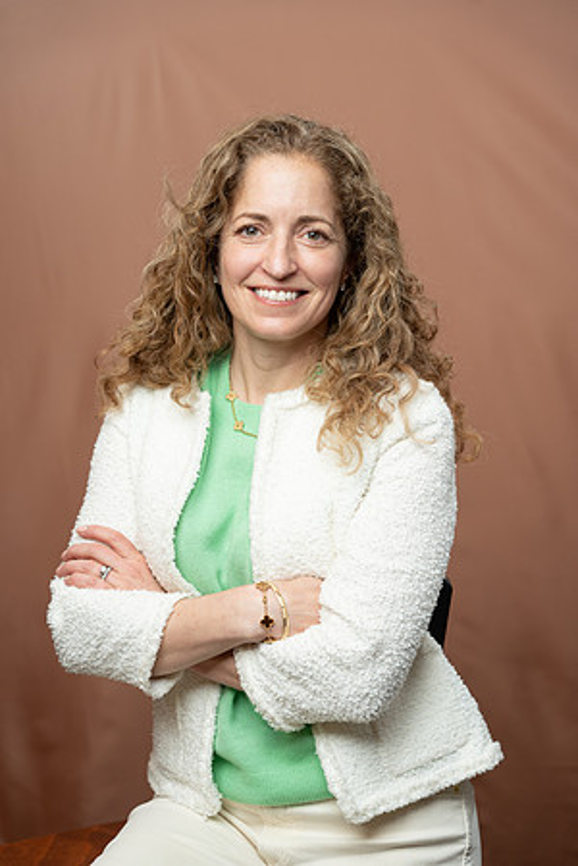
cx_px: 289
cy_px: 433
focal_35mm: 74
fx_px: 1782
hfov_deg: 18.4
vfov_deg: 27.3
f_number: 4
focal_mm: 74
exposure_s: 1/160
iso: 320
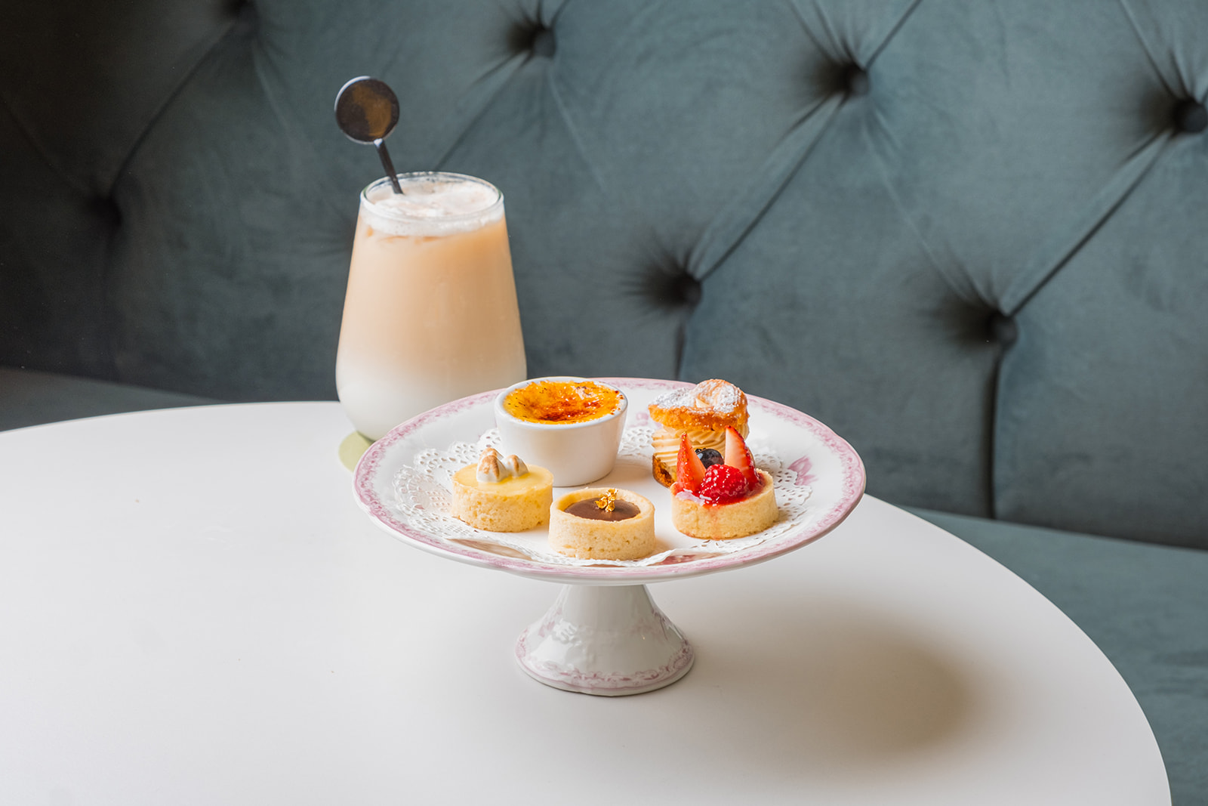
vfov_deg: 16.5
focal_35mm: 83
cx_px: 604
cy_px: 403
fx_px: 2785
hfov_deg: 24.5
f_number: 8
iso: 160
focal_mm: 55
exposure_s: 1/100
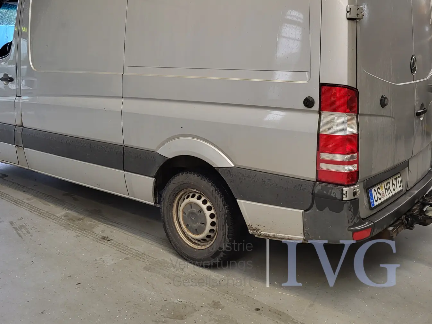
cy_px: 102
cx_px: 216
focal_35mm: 37
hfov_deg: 50.1
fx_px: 462
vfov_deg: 38.1
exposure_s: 1/100
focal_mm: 5.4
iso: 125
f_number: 1.8
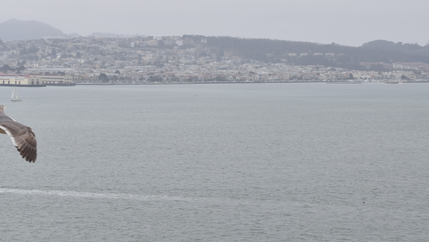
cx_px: 117
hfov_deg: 18.4
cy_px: 219
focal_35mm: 116
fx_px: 1319
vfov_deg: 10.4
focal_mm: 48
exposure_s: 1/200
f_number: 14
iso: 100
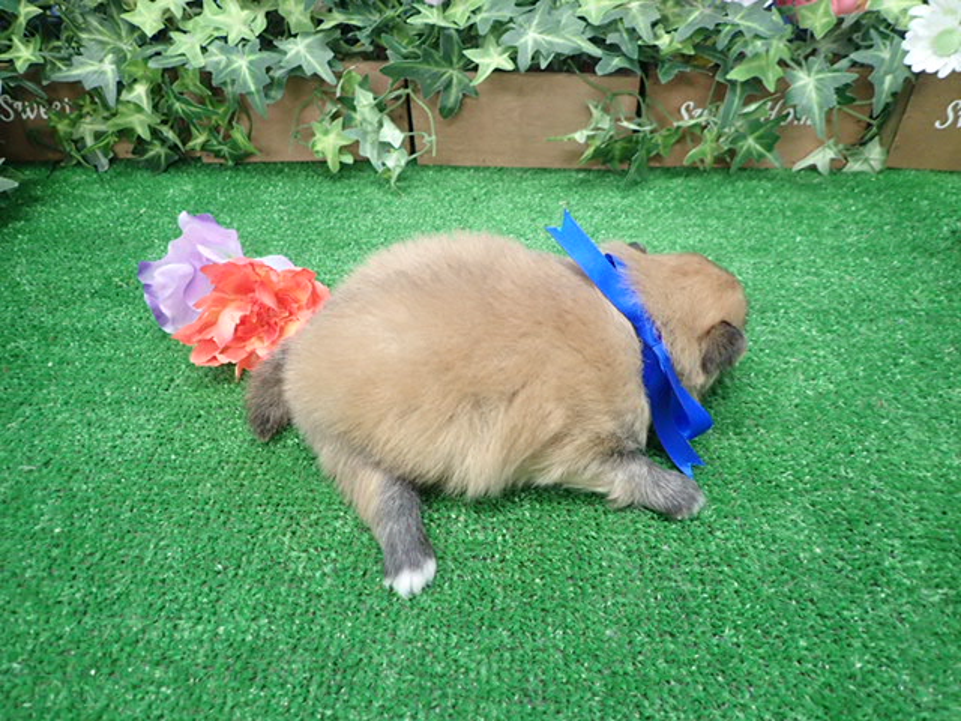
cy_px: 360
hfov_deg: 69.4
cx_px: 480
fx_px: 694
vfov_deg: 54.9
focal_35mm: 25
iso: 400
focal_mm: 4.5
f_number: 2
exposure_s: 1/40
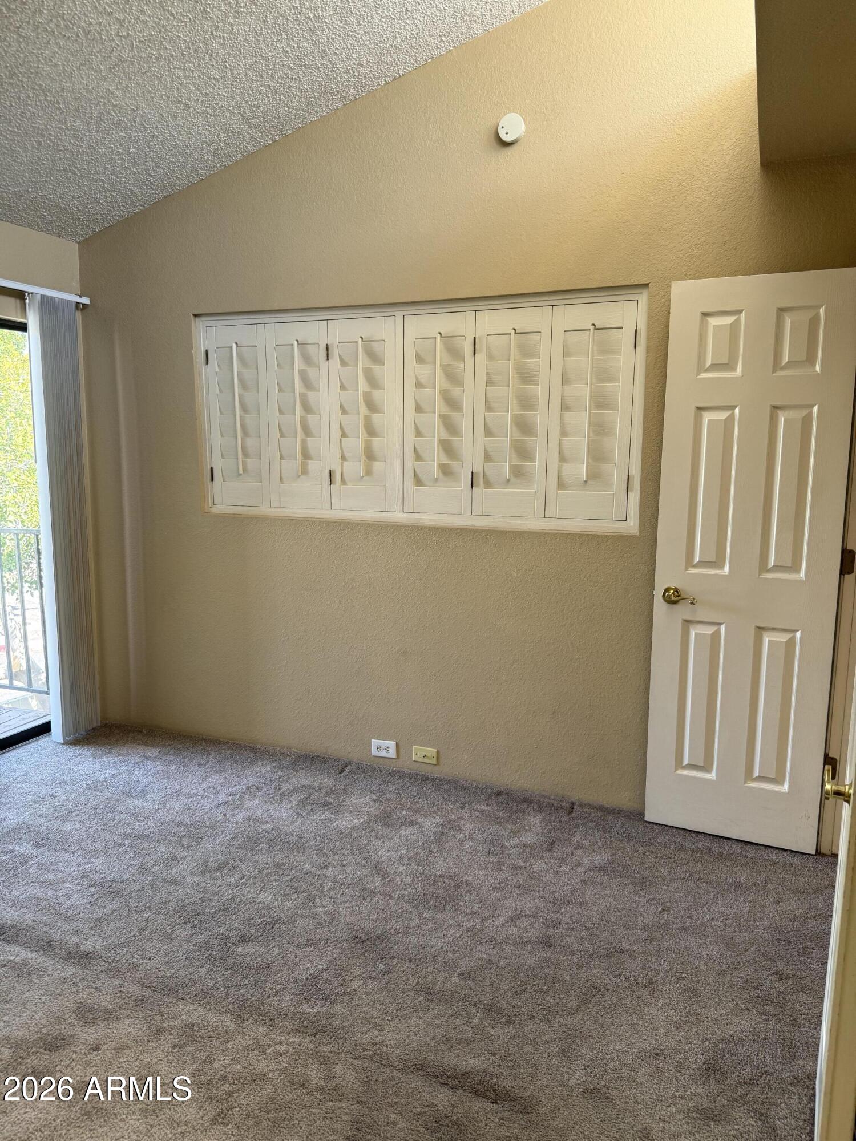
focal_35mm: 24
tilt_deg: -7.3
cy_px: 570
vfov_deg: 71.6
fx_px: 791
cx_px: 428
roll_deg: -0.2
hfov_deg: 56.8
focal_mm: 6.76
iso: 100
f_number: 1.78
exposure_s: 1/121
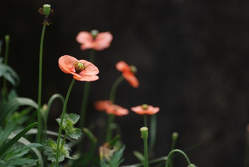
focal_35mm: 150
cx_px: 124
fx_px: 1039
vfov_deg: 9.2
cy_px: 84
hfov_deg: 13.7
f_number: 4
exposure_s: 1/500
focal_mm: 100
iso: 320
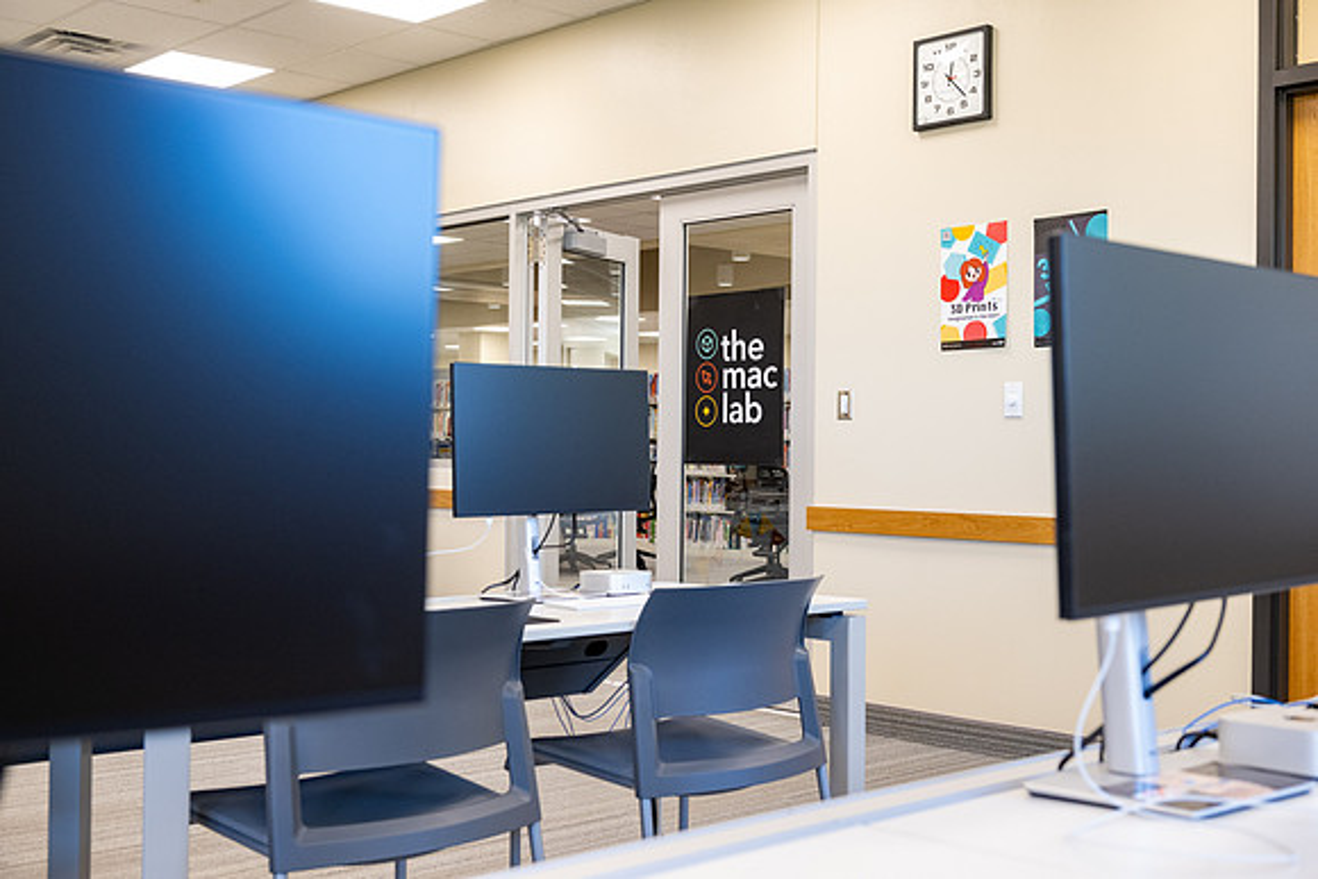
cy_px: 440
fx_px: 1538
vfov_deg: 31.9
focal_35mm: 42
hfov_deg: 46.4
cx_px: 659
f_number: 5
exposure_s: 1/100
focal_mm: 42
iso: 1600
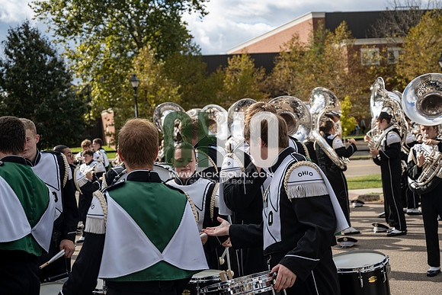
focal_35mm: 53
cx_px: 221
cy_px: 148
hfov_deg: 37.5
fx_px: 651
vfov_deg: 25.5
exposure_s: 1/1000
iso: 100
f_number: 4
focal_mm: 53
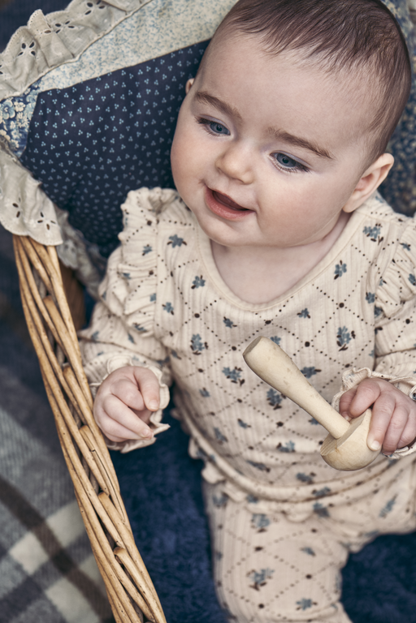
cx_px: 208
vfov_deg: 19.5
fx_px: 1820
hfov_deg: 13.0
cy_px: 312
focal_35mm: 105
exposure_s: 1/200
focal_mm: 105
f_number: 6.3
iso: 200
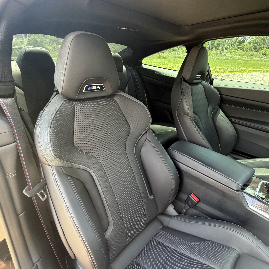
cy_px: 133
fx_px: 167
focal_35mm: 19
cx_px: 143
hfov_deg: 77.6
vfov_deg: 77.7
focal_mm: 2.22
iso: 200
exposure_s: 1/121
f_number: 2.2
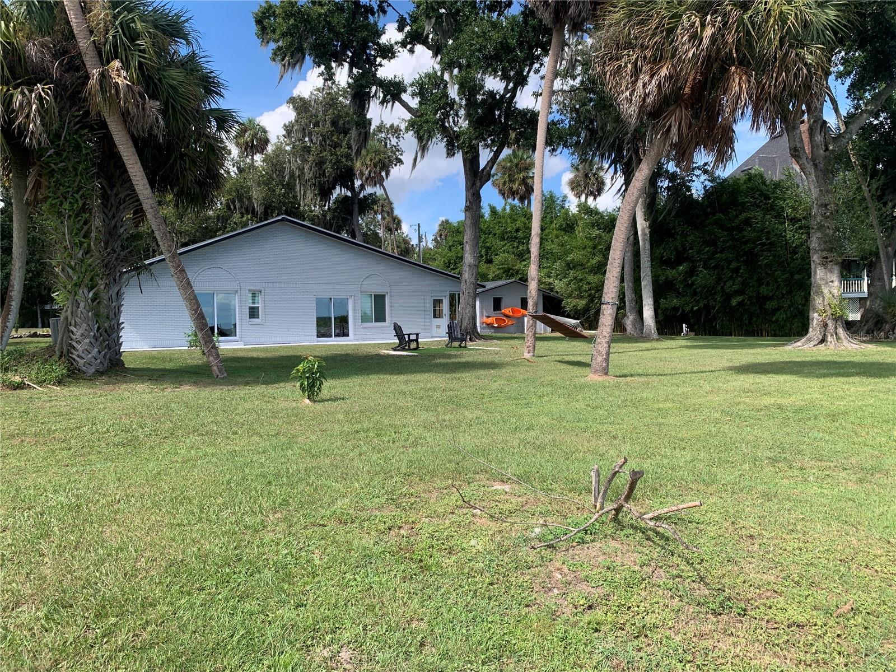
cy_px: 336
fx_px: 673
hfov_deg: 67.3
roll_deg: +2.3
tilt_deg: -0.7
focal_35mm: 26
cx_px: 448
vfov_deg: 53.1
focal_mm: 4.25
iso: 25
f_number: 1.8
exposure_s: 1/1032
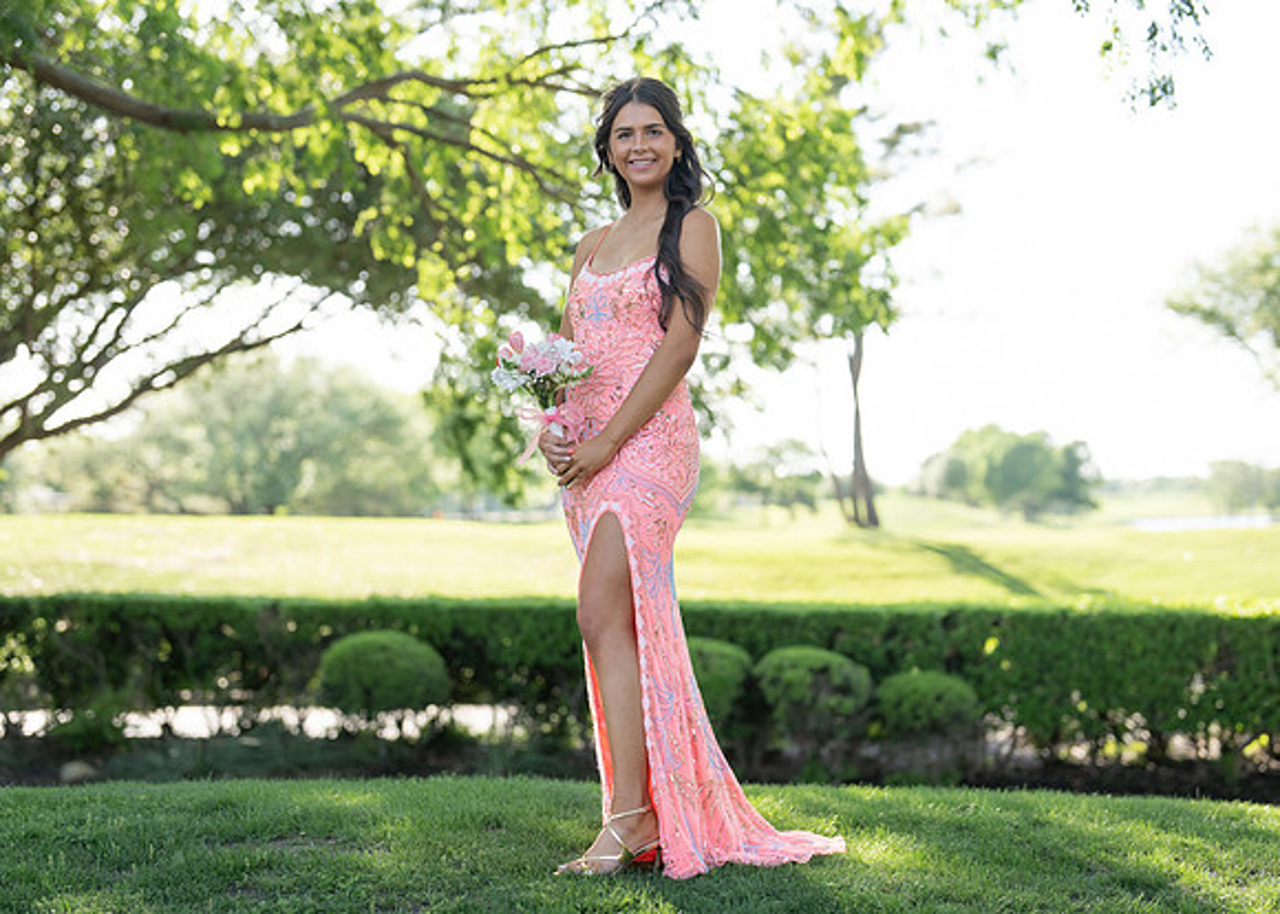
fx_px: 2066
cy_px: 470
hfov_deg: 34.4
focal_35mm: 57
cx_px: 656
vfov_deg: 24.9
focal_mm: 50
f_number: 1.8
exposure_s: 1/1000
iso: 160
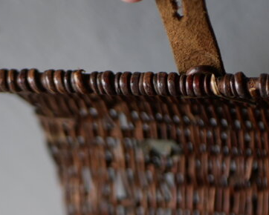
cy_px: 190
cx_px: 223
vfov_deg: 13.3
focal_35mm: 115
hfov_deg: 16.6
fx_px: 916
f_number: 2
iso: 200
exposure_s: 1/125
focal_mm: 25
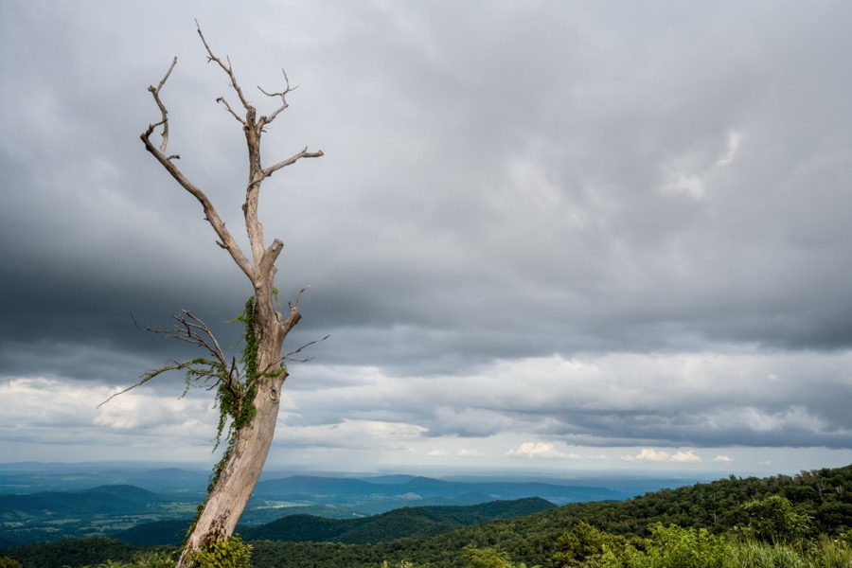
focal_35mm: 34
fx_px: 805
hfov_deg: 55.8
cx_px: 426
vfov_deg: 38.9
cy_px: 284
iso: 800
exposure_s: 1/200
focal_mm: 34
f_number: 20
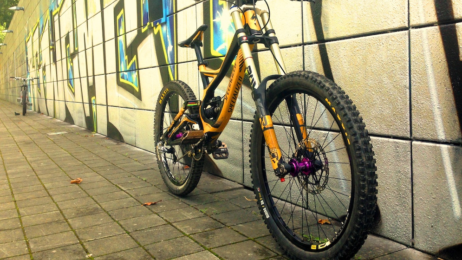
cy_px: 105
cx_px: 226
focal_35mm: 37
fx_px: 453
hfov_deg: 54.0
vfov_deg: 31.9
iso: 50
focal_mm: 4.12
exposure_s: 1/452
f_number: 2.4
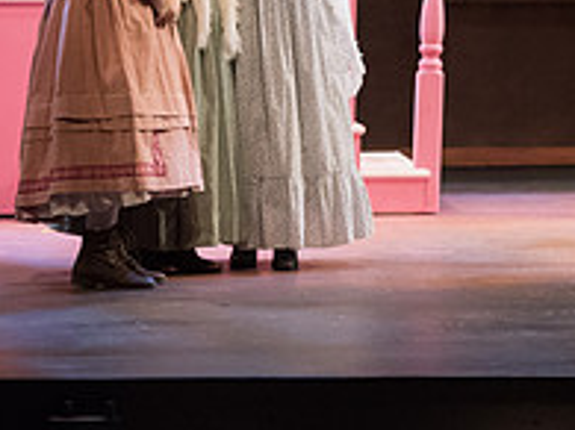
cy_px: -34
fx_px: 4980
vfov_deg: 4.9
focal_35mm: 300
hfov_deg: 6.6
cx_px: 661
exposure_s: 1/400
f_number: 4
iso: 5000
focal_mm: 105
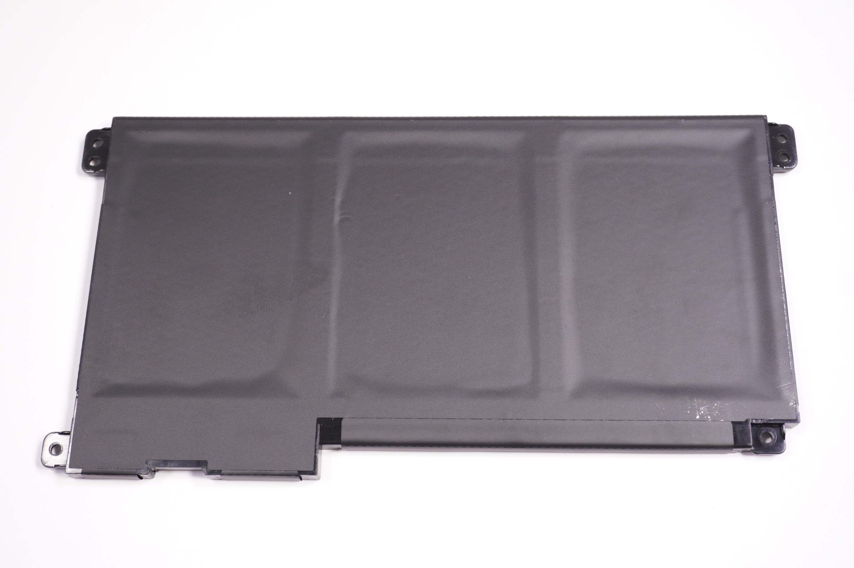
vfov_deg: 30.8
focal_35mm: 44
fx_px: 1031
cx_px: 427
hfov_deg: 45.0
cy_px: 284
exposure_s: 1/160
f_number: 5.6
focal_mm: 29
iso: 500
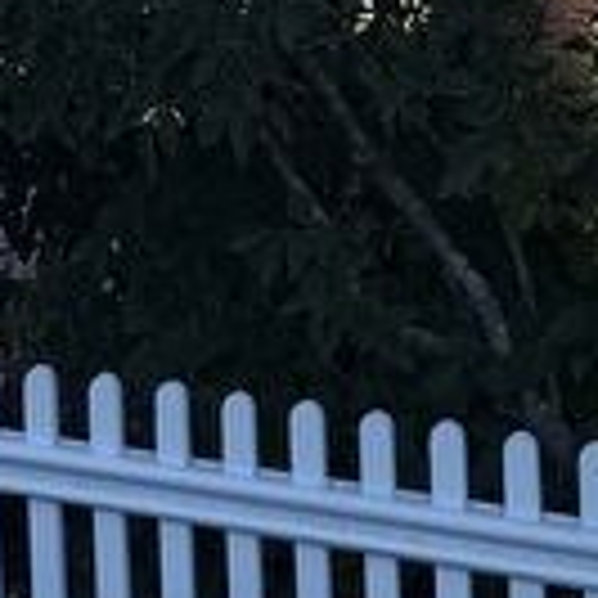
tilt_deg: -3.4
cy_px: -292
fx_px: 2502
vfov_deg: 12.9
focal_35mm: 128
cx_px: 180
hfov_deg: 13.6
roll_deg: +1.2
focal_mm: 6.76
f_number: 1.78
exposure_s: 1/3145
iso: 80
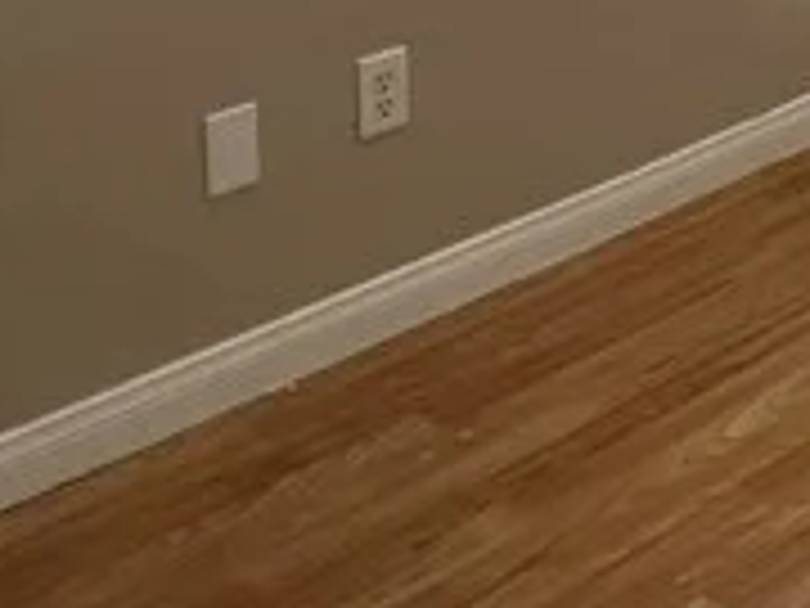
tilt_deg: -7.4
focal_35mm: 74
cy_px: -437
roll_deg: -1.4
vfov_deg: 16.9
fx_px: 1732
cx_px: 1174
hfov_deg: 22.3
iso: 32
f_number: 1.8
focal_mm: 1.57
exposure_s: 1/99
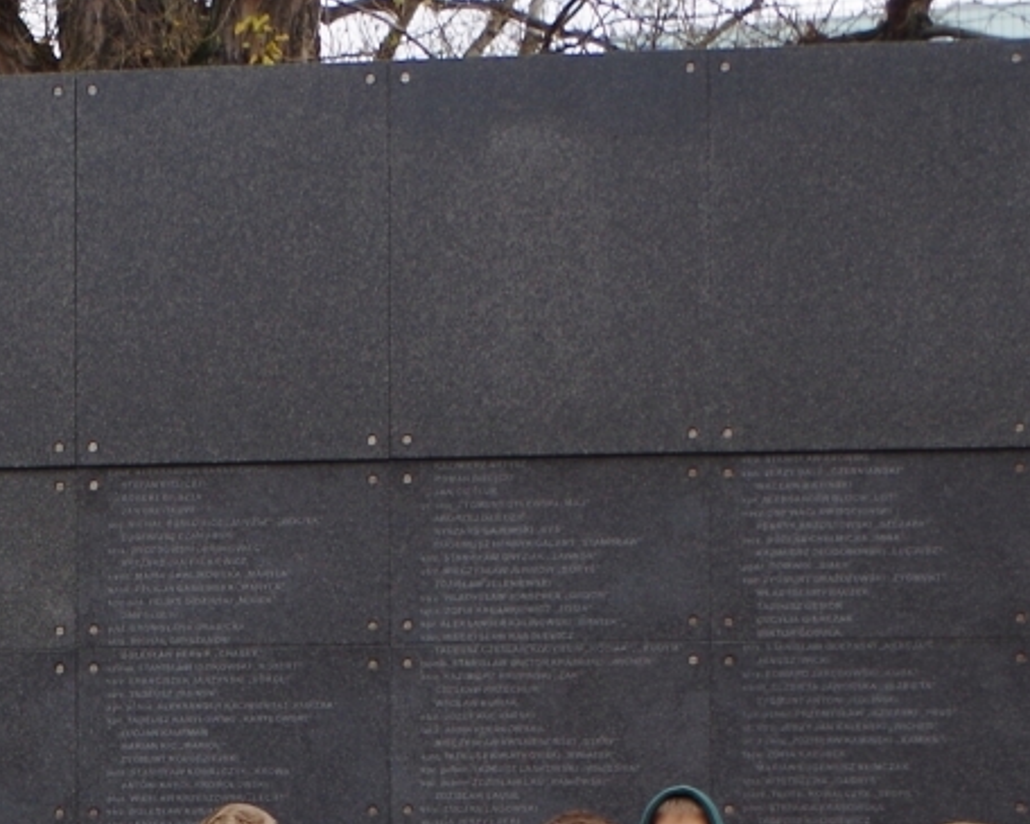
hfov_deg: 16.7
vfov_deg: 13.5
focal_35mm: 111
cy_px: 987
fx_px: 3384
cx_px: -154
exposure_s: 1/80
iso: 200
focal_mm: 20
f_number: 4
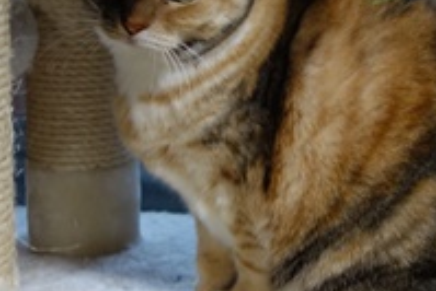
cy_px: 104
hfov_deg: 22.5
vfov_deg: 15.2
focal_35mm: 90
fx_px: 1091
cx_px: 289
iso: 250
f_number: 1.8
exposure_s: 1/30
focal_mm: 10.4
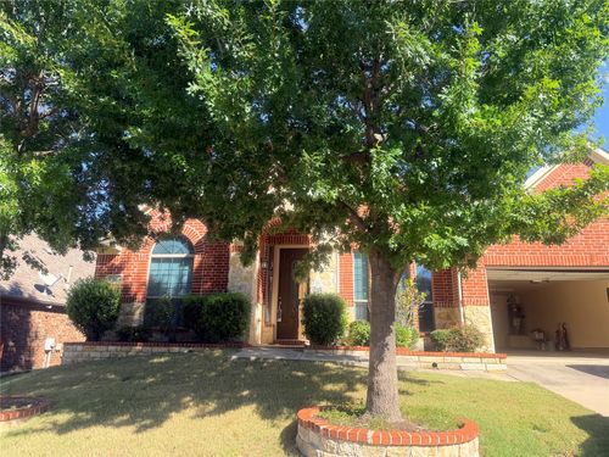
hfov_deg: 71.6
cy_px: 228
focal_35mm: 24
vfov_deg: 56.8
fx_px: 422
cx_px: 304
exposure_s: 1/1493
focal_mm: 6.76
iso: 80
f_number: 1.78
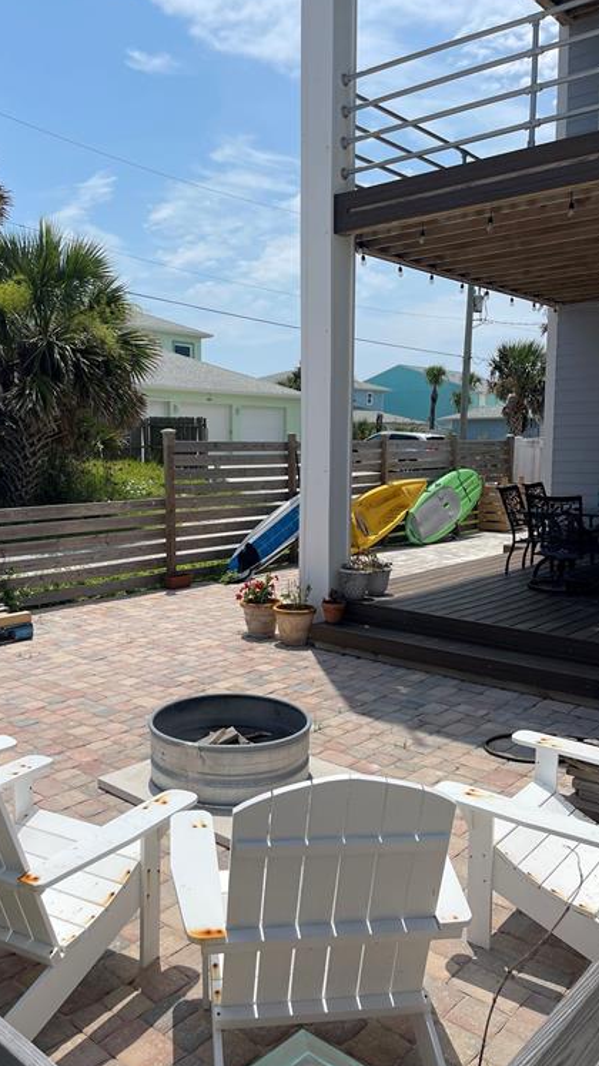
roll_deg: +0.2
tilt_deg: -4.9
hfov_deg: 41.4
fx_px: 791
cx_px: 267
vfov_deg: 67.9
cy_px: 531
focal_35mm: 28
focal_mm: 5.1
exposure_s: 1/6579
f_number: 1.6
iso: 32
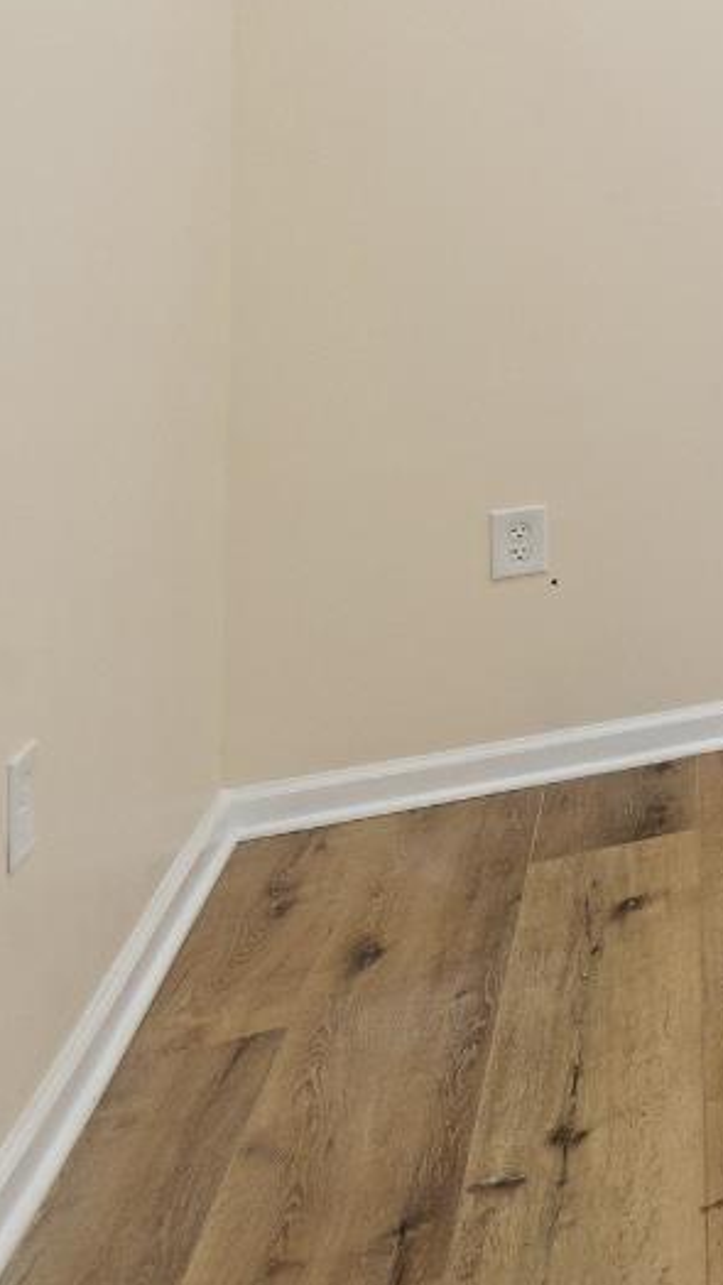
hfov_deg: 14.2
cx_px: 1833
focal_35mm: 45
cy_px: 98
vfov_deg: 41.4
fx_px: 1533
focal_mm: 10
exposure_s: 1/3
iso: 400
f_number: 8
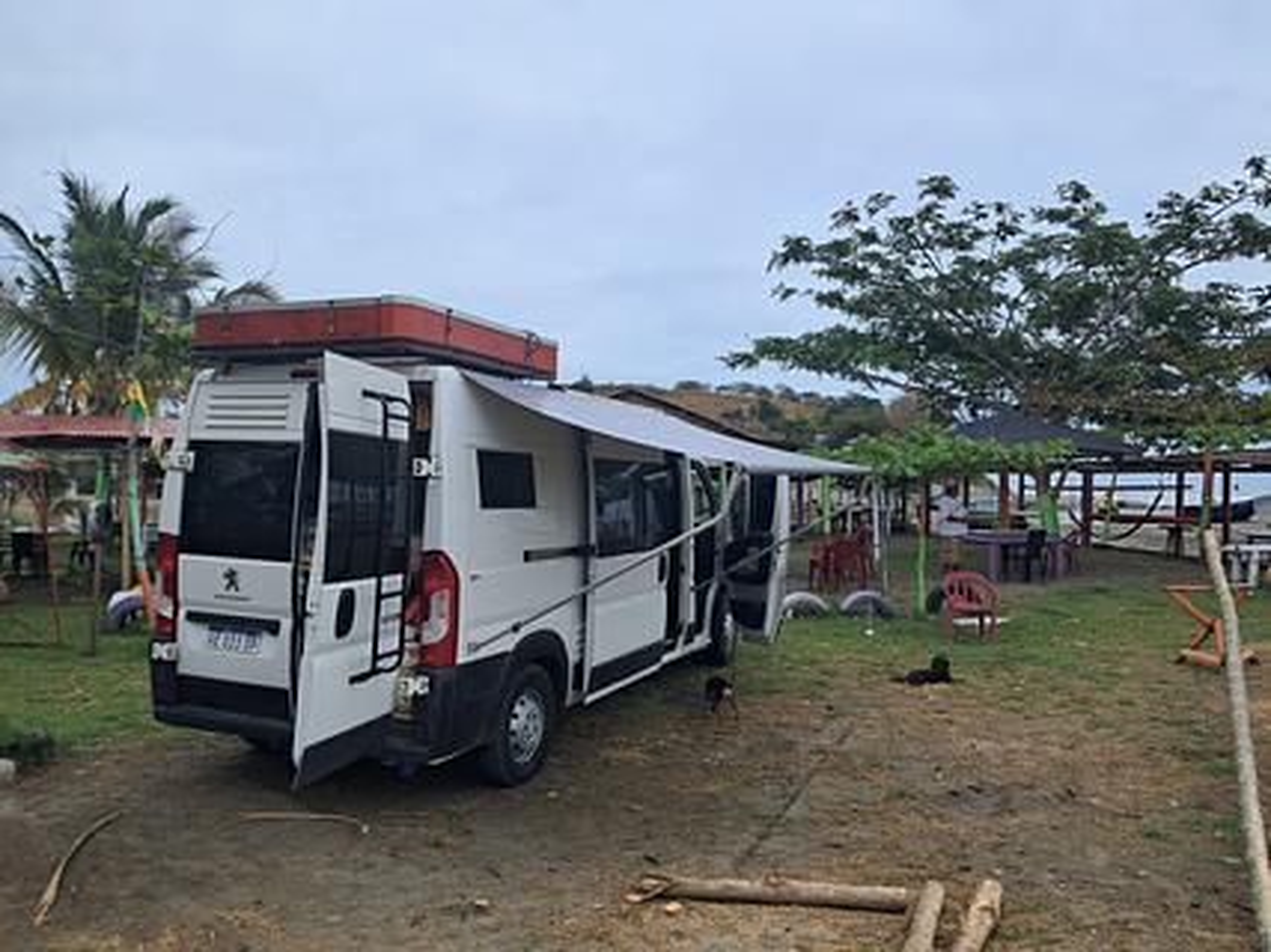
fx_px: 991
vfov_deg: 51.3
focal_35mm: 27
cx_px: 636
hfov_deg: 65.3
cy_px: 476
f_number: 1.8
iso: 50
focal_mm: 4
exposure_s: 1/1020
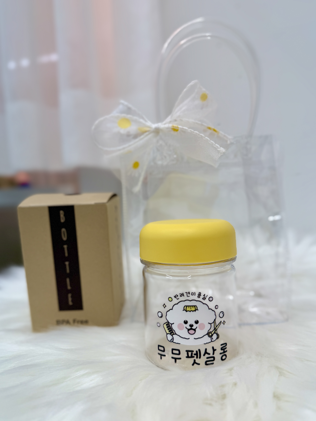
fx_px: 292
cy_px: 210
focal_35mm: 24
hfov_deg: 56.8
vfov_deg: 71.6
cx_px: 158
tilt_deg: -7.3
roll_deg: +3.0
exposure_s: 1/285
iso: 64
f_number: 1.78
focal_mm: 6.76
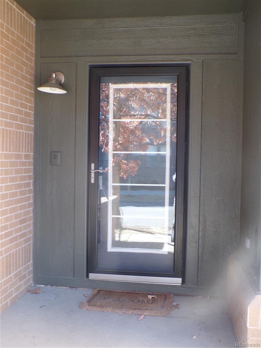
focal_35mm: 37
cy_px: 174
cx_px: 130
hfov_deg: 38.7
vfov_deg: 50.1
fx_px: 372
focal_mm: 6.6
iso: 121
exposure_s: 1/34
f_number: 3.3
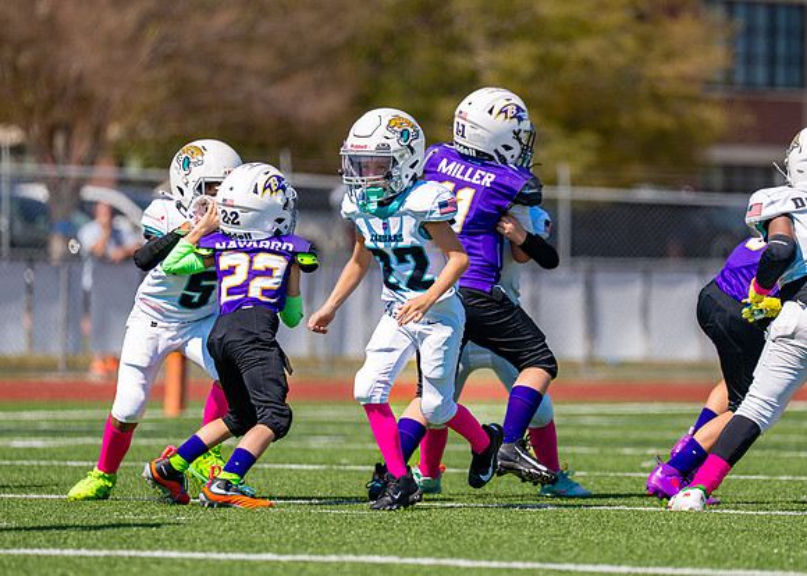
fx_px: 7177
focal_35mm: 313
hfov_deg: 6.4
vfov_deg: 4.6
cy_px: 286
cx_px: 507
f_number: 2.8
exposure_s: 1/2500
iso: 100
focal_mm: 200
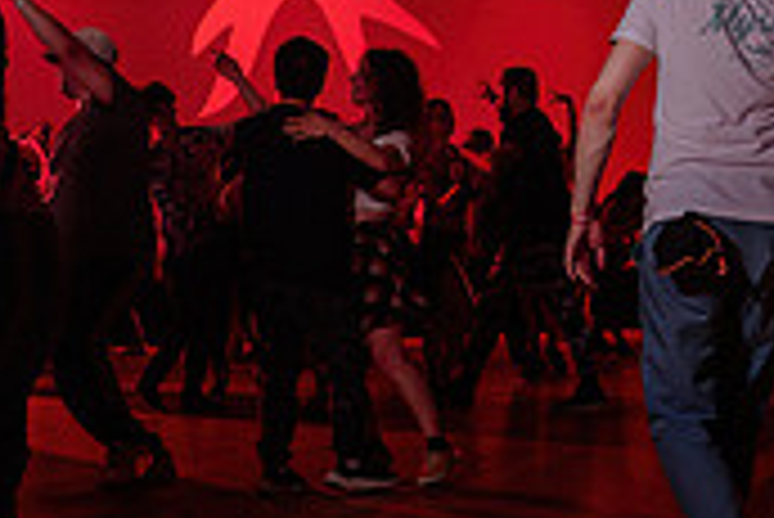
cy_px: 232
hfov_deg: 24.9
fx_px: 1743
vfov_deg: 16.9
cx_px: 248
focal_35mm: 81
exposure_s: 1/160
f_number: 3.2
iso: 1000
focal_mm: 24
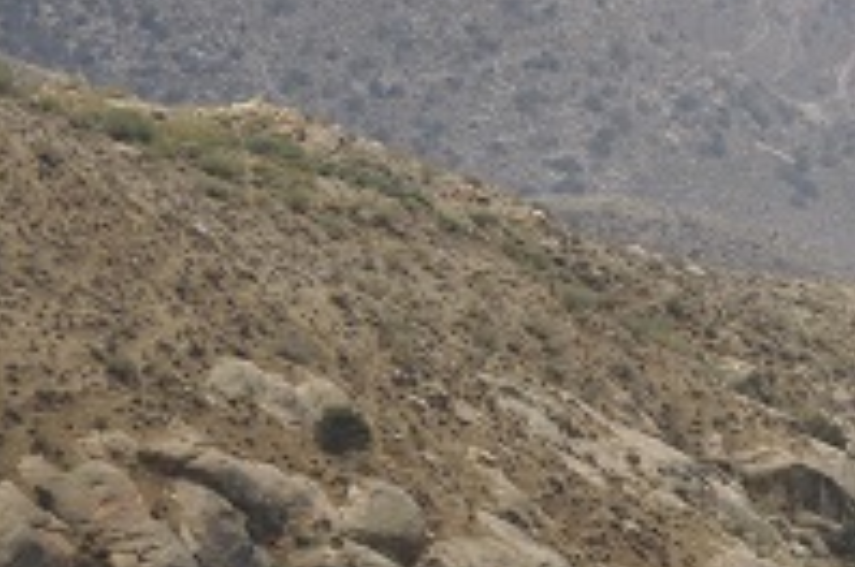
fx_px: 6687
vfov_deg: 4.8
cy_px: -155
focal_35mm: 282
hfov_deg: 7.2
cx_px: 1194
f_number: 7.1
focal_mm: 62
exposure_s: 1/200
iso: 200
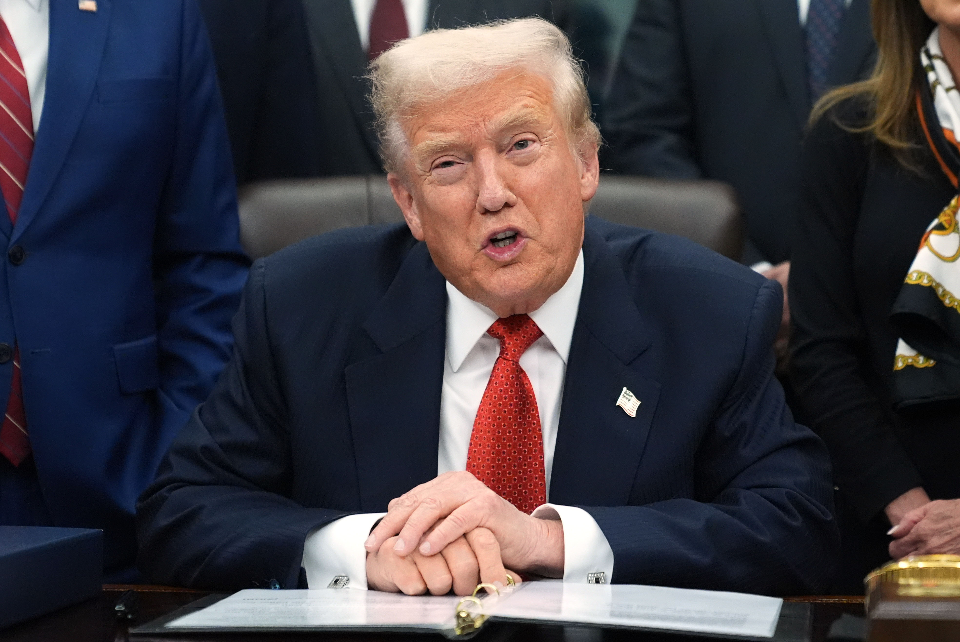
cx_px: 480
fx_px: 2802
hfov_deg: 19.4
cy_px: 321
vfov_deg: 13.1
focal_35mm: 105
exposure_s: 1/200
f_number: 2.8
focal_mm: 70
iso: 5000
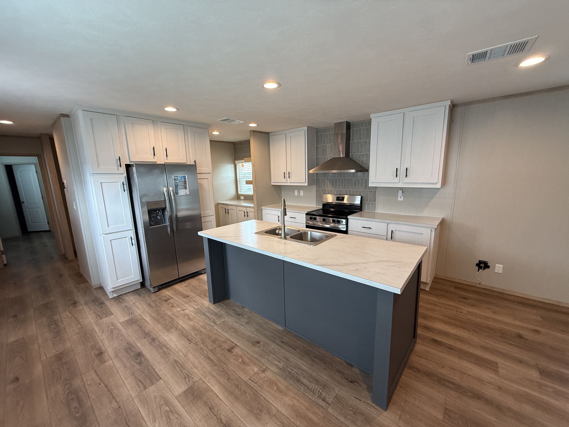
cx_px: 284
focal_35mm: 14
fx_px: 230
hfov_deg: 102.1
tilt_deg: -8.6
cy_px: 214
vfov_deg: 85.7
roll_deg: +0.9
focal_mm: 2.22
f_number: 2.2
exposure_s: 1/120
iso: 160
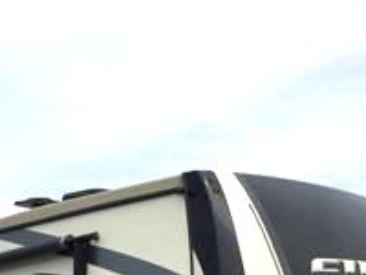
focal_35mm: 99
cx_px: 13
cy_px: 422
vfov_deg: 13.9
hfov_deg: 19.3
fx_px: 1047
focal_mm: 3.3
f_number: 2.4
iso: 25
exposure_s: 1/1733
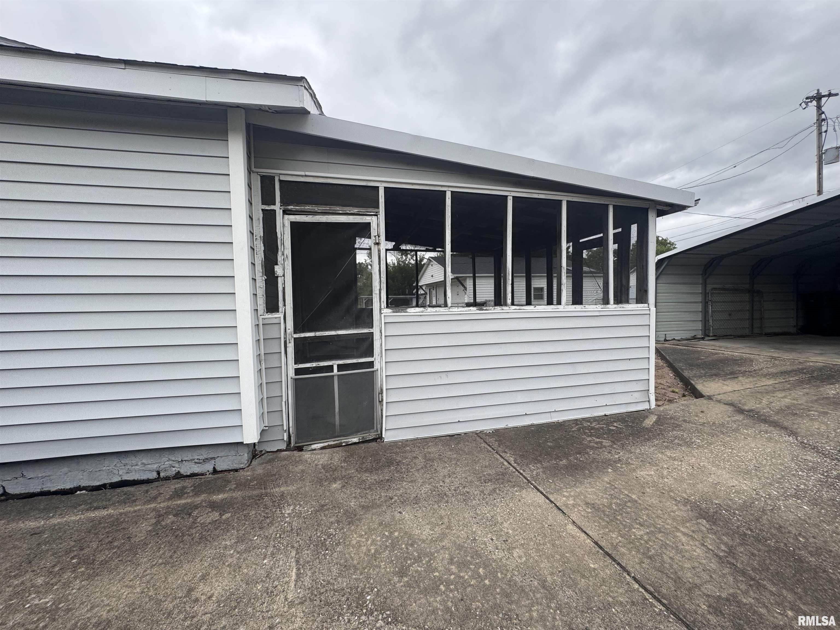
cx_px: 420
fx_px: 340
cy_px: 315
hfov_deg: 102.1
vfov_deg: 85.7
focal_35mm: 14
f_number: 2.2
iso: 40
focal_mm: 2.22
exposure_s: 1/243
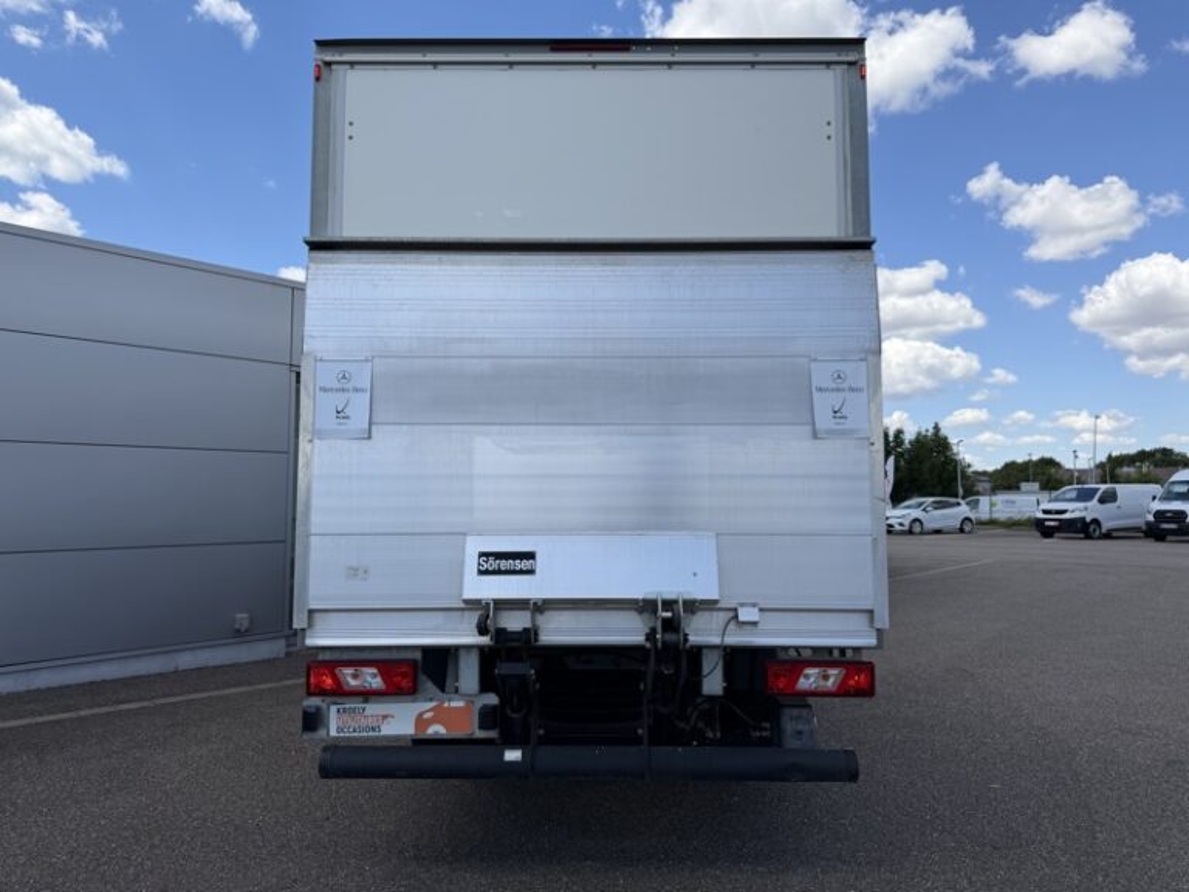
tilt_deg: +2.0
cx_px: 594
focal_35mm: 24
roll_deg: -1.3
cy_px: 446
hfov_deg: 71.6
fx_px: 824
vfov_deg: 56.8
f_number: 1.78
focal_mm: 6.76
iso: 80
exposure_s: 1/3953
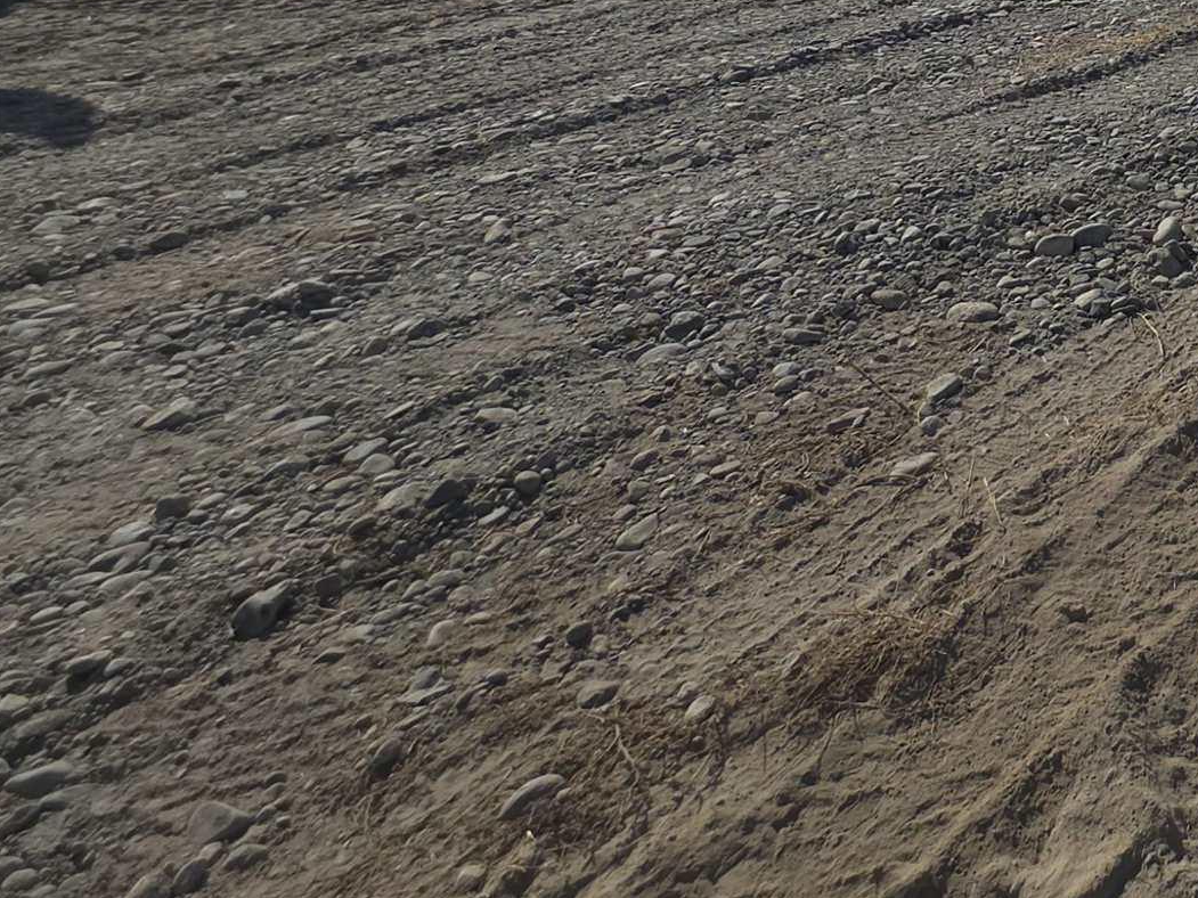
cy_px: -267
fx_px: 1315
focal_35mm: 38
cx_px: 1579
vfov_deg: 30.1
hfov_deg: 34.1
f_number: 1.9
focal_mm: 2.2
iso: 20
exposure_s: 1/1232
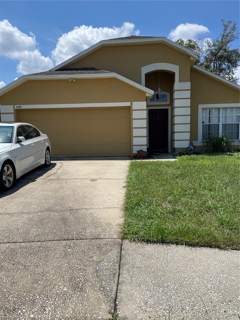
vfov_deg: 67.3
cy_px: 160
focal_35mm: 26
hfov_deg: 53.1
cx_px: 120
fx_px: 240
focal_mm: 4.2
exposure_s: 1/4651
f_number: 1.6
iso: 32
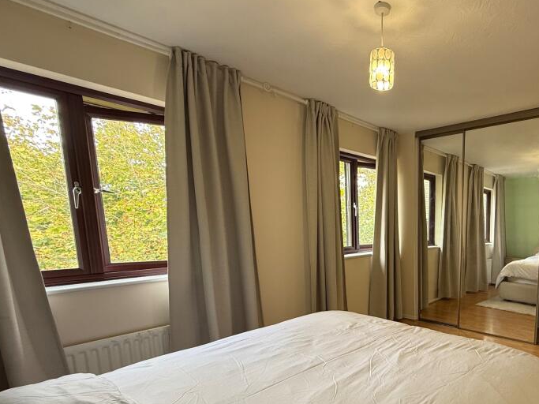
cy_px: 272
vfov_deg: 61.7
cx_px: 399
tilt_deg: -8.4
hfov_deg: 73.9
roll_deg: +0.0
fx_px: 327
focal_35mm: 21
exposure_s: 1/99
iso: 160
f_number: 2.2
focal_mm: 2.22
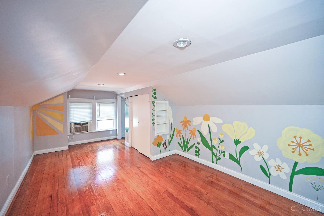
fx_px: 126
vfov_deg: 81.2
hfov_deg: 104.3
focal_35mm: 14
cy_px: 108
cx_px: 162
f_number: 4
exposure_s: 1/60
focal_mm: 14
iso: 1100
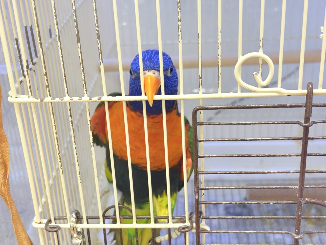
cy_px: 122
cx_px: 163
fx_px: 490
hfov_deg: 36.8
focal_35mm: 52
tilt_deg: -25.8
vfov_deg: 28.0
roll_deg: +4.2
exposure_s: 1/52
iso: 64
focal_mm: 5.96
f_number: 1.6
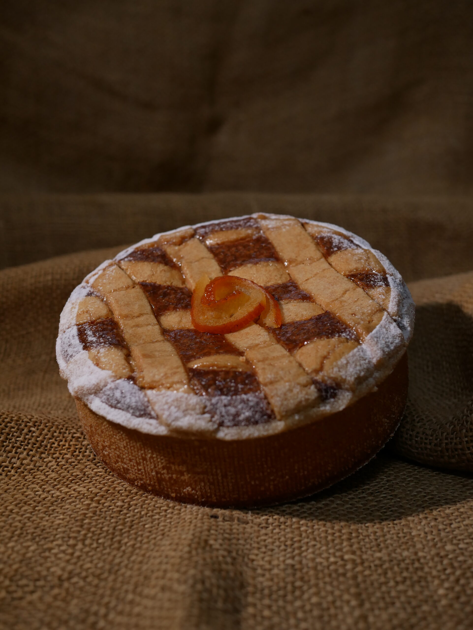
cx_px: 236
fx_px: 728
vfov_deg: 46.8
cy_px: 315
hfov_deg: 36.0
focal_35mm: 40
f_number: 3.2
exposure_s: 1/100
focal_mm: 20
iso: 400
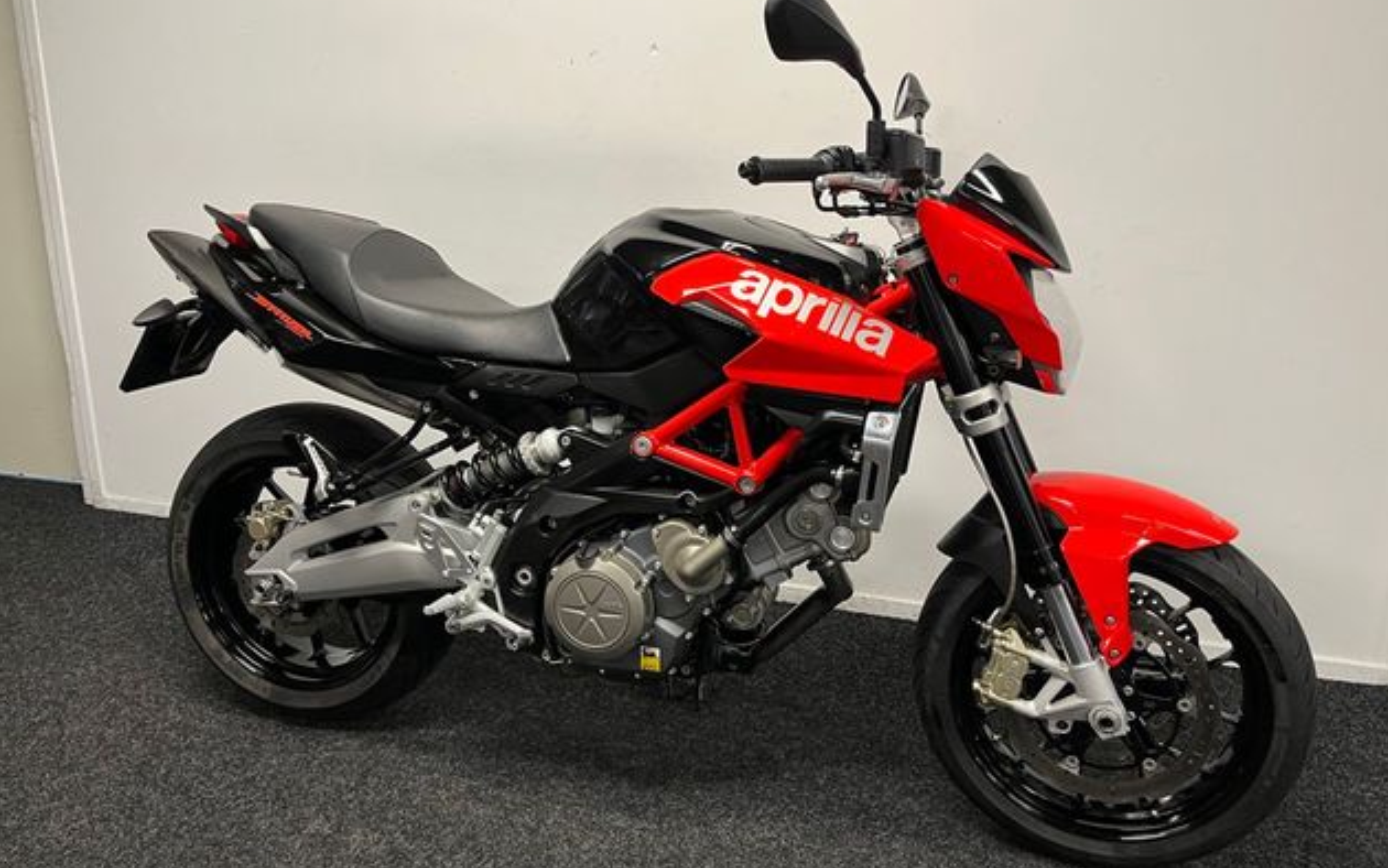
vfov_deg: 44.5
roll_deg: +0.7
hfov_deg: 66.5
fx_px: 1059
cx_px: 698
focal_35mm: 28
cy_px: 388
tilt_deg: -13.9
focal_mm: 5.1
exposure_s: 1/50
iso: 100
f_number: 1.6
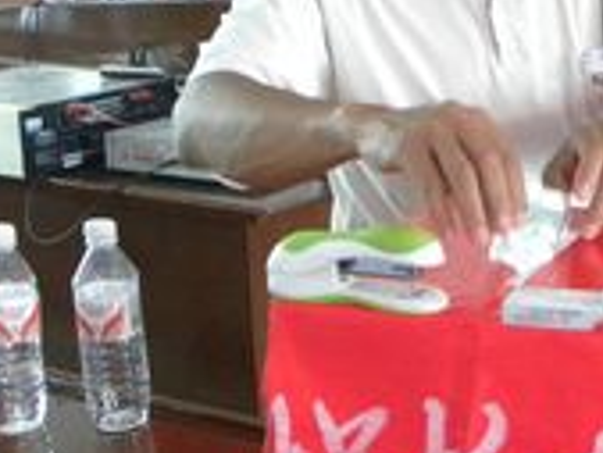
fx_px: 1342
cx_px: 589
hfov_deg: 24.3
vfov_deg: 19.2
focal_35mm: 77
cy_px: 202
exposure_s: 1/58.2
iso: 400
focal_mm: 4.6
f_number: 2.8
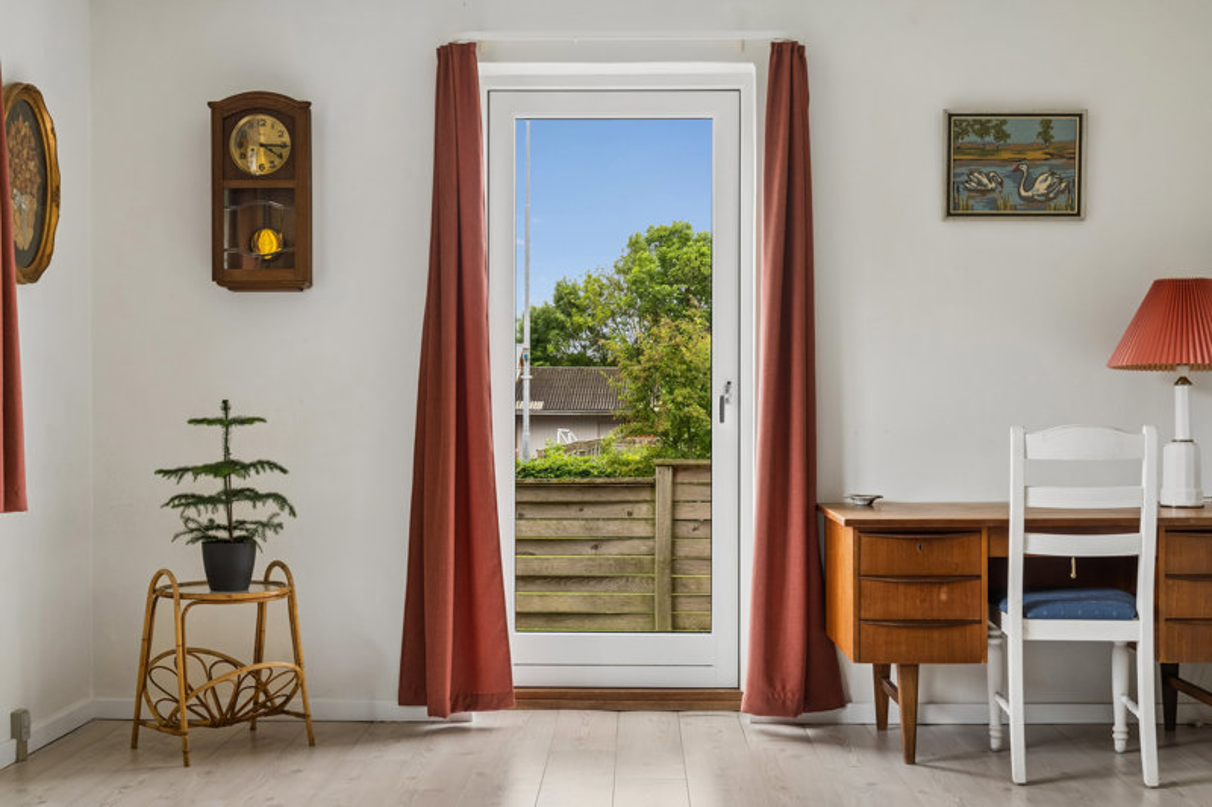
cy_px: 404
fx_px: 1515
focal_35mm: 45
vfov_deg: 29.9
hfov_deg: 43.6
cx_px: 606
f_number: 8
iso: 200
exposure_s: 1/50
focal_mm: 30
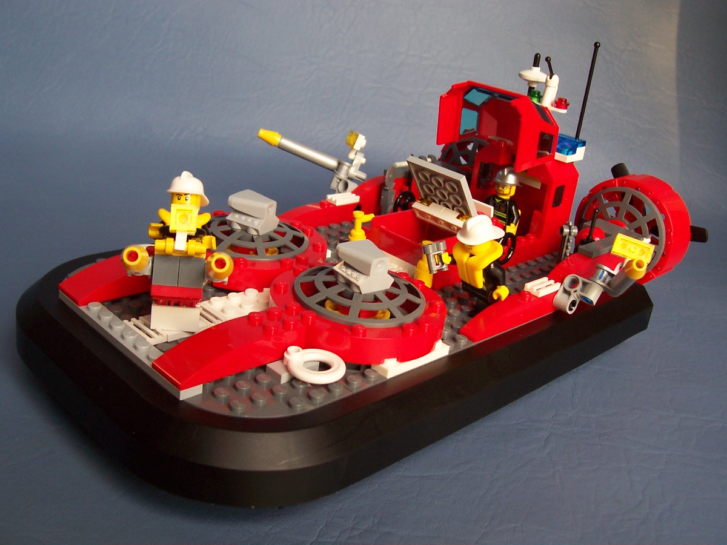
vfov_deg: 38.7
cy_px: 272
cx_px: 364
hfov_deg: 50.1
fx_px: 777
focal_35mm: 37
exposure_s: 1/60
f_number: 2.8
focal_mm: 5.6
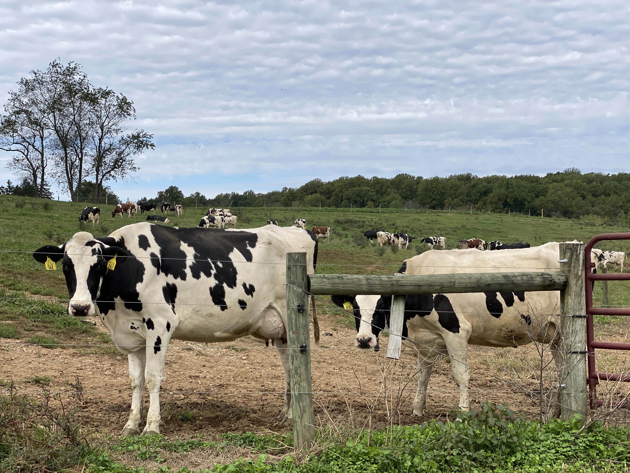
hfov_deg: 36.8
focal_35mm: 52
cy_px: 236
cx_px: 315
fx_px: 946
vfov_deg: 28.0
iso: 20
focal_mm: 6
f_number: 2
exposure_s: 1/1115
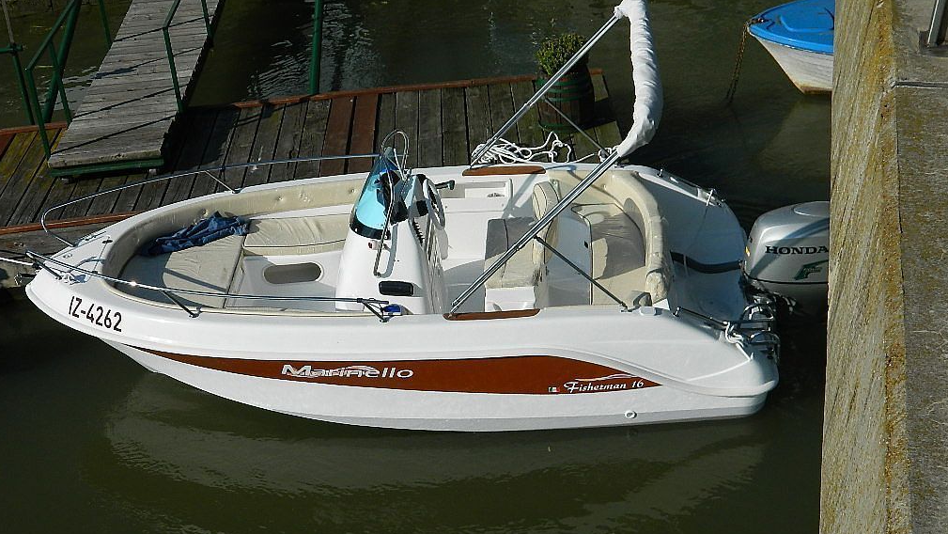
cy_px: 268
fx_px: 1584
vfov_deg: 19.1
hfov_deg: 33.3
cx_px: 473
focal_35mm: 63
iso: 80
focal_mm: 10.2
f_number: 10.7
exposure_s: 1/200
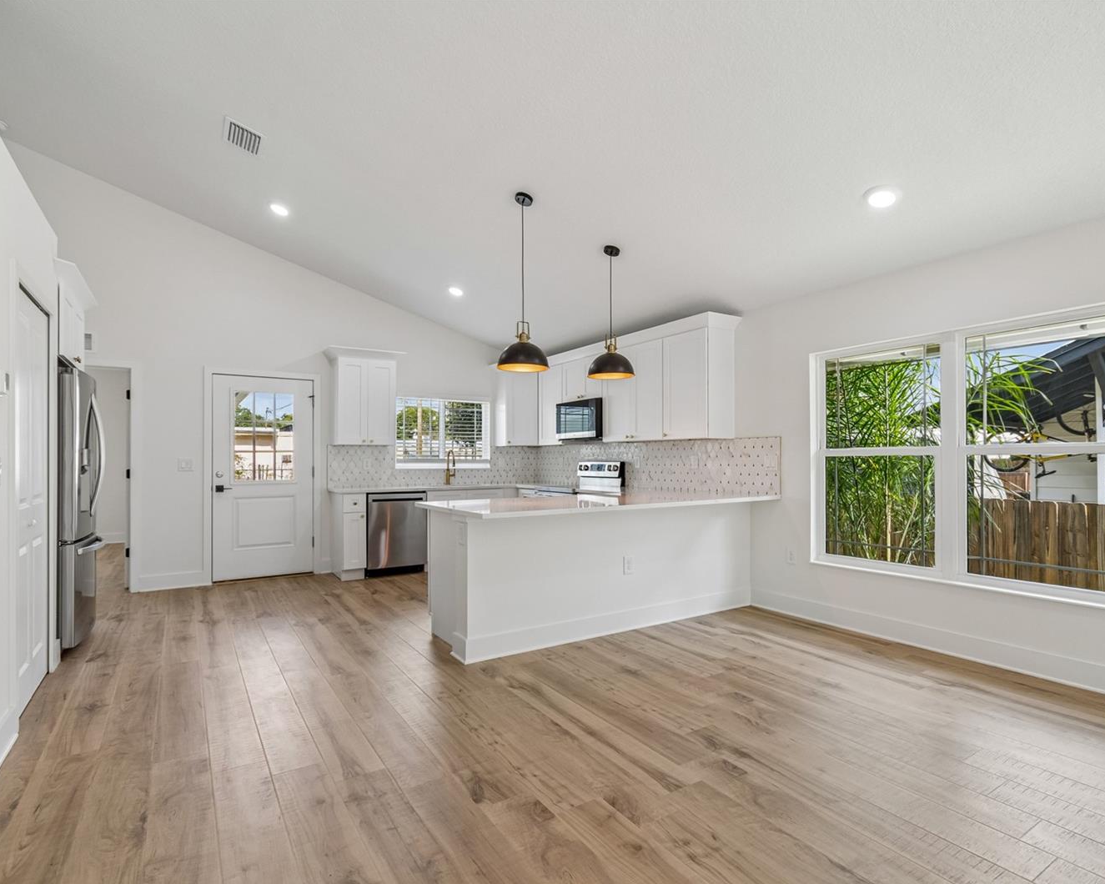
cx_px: 569
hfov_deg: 89.6
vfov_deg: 77.0
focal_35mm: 17
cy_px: 441
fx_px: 556
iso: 100
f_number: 4.5
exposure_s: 1/60
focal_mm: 10
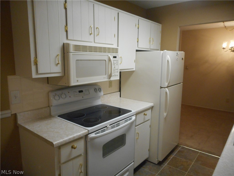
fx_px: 169
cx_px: 117
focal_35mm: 25
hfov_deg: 69.4
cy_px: 88
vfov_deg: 54.9
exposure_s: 1/25
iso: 400
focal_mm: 4.5
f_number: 3.7
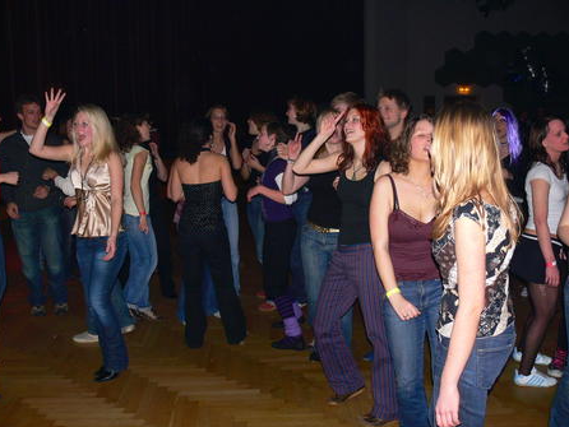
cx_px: 287
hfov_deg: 50.1
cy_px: 205
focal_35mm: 37
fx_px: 609
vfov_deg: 38.7
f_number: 2.8
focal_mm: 7.4
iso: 100
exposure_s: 1/30
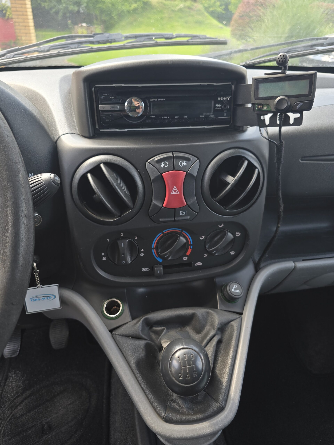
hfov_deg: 58.9
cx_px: 167
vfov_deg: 73.9
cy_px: 222
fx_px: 296
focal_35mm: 23
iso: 64
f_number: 1.7
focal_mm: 6.3
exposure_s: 1/180
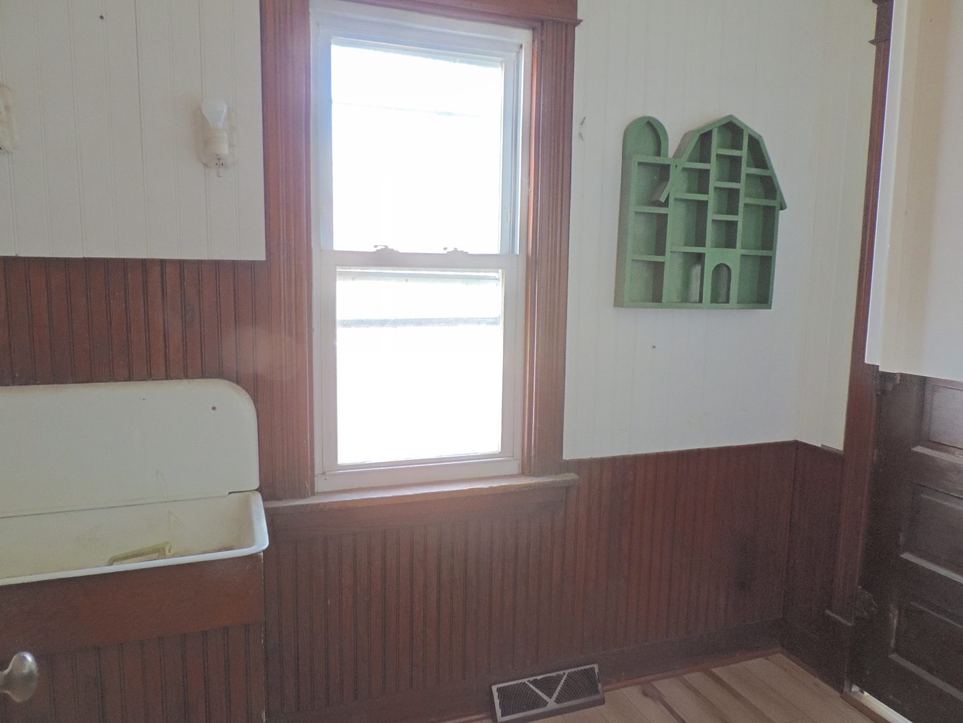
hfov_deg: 71.6
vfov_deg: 56.8
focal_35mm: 24
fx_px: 668
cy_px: 362
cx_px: 482
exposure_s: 1/15
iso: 800
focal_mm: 4.3
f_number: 3
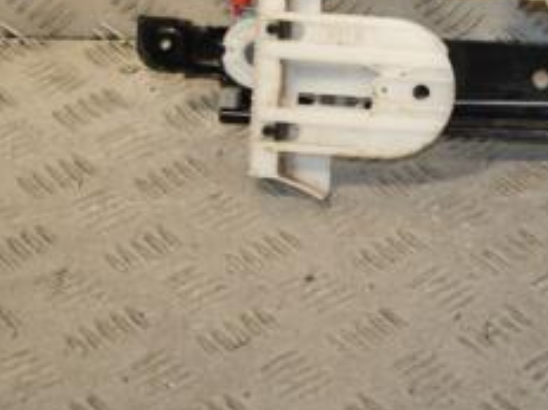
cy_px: -12
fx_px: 1899
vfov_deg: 12.2
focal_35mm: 120
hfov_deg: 15.8
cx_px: 669
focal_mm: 32
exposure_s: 1/200
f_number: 8
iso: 800
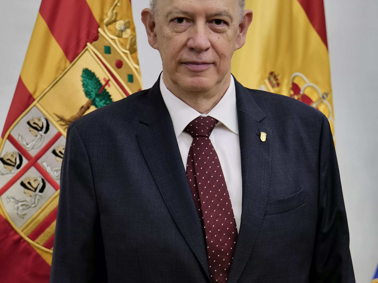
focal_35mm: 130
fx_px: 1419
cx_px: 189
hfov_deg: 15.2
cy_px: 161
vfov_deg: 11.4
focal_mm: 90
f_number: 4
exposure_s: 1/200
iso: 1250
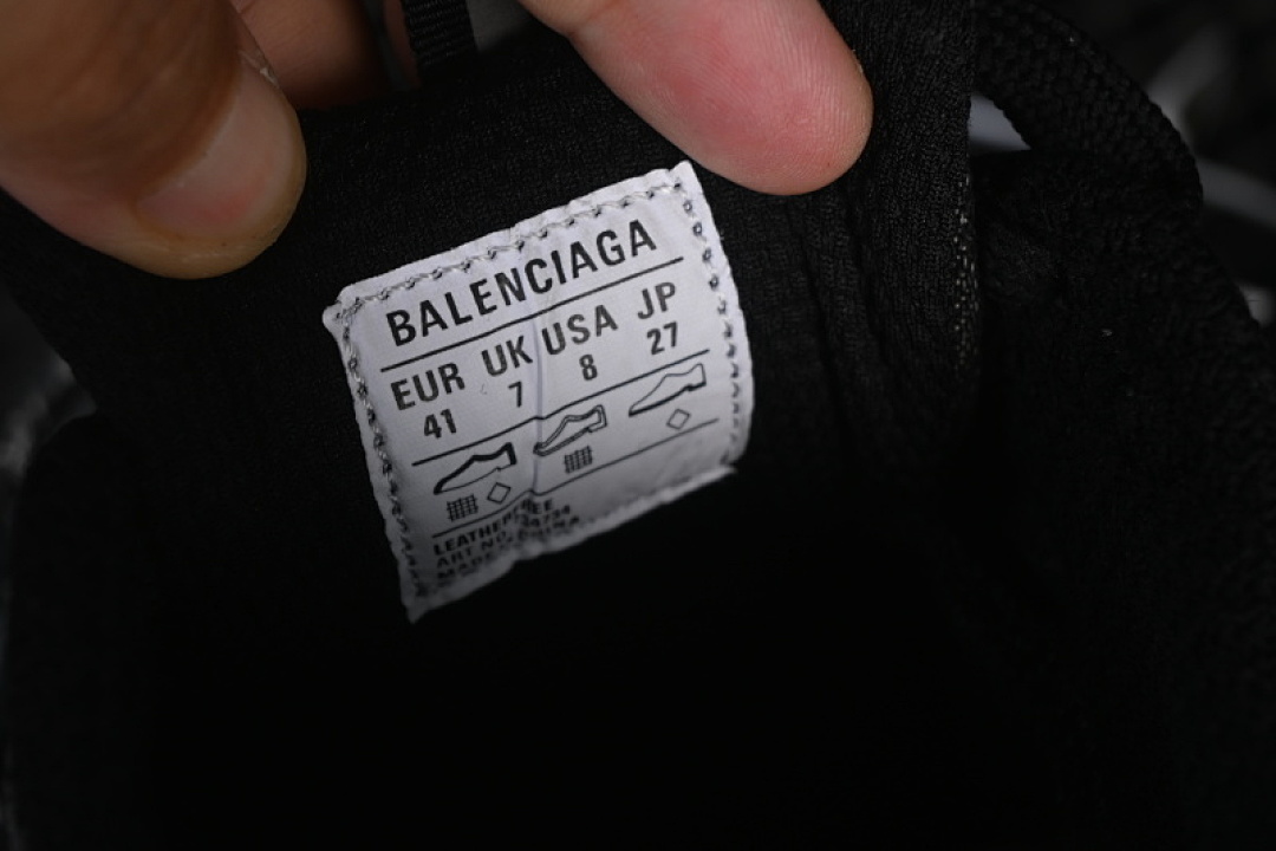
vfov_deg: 18.2
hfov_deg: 27.0
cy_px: 426
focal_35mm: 75
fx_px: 2658
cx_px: 638
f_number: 7.1
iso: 160
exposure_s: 1/125
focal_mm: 50
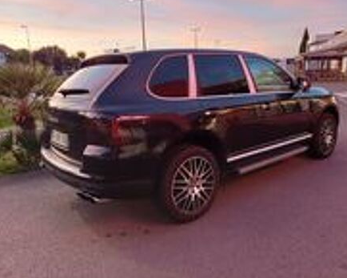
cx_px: 189
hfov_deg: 64.0
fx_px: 277
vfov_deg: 53.2
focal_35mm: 27
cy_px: 135
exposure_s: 1/50
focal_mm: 4.65
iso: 320
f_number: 1.8
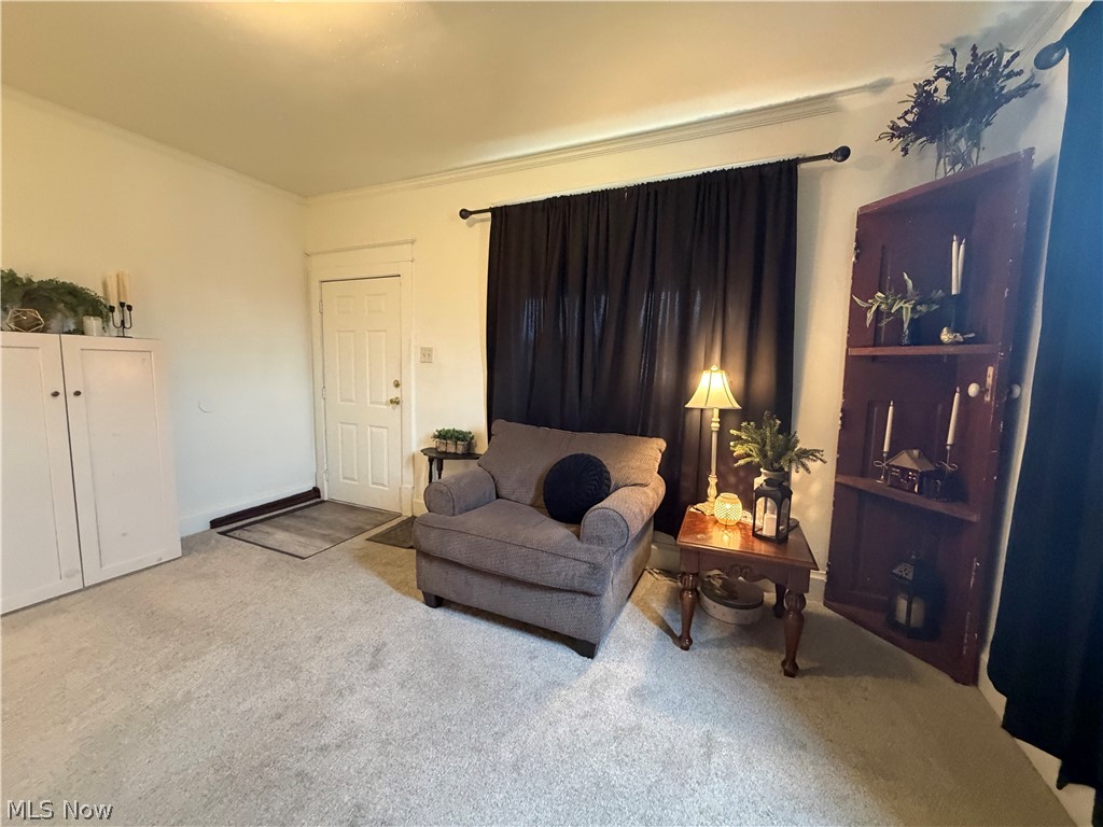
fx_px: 446
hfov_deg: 102.1
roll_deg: -1.5
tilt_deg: -6.4
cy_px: 414
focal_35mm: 14
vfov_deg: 85.7
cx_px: 552
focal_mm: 2.22
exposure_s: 1/60
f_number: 2.2
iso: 500
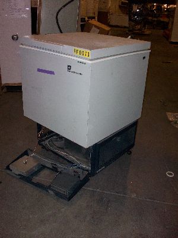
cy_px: 119
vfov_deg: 54.0
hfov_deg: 41.8
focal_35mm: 34
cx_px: 89
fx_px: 233
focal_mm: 5.7
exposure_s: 1/60
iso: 160
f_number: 2.8
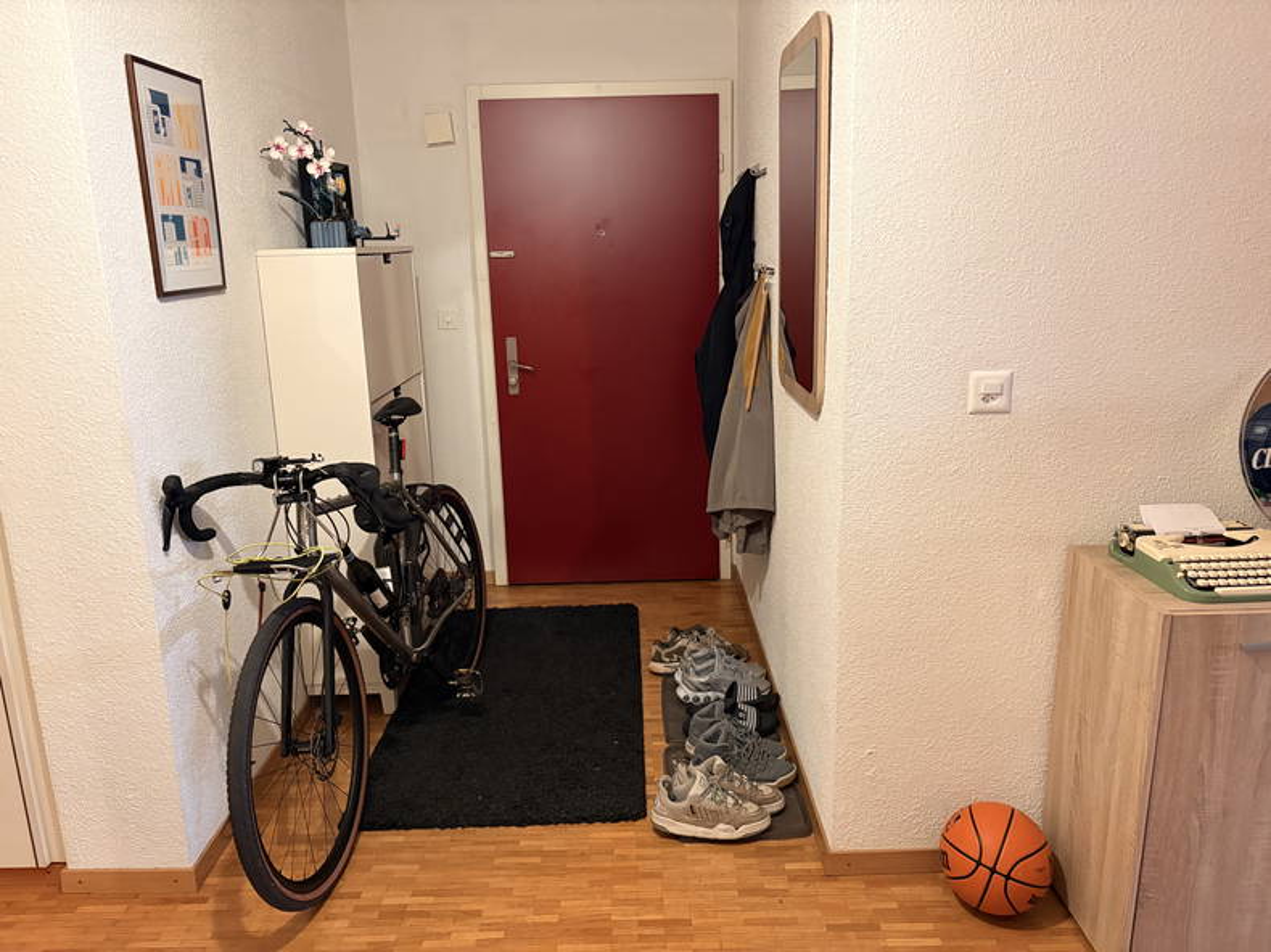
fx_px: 954
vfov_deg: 53.0
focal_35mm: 26
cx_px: 636
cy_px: 476
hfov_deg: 67.3
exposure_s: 1/50
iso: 500
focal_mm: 5.96
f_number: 1.6
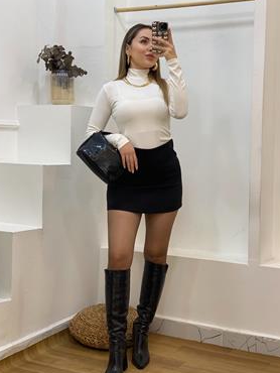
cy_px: 181
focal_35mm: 58
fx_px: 625
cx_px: 144
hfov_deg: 25.3
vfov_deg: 33.2
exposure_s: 1/100
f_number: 2
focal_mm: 6
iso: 80
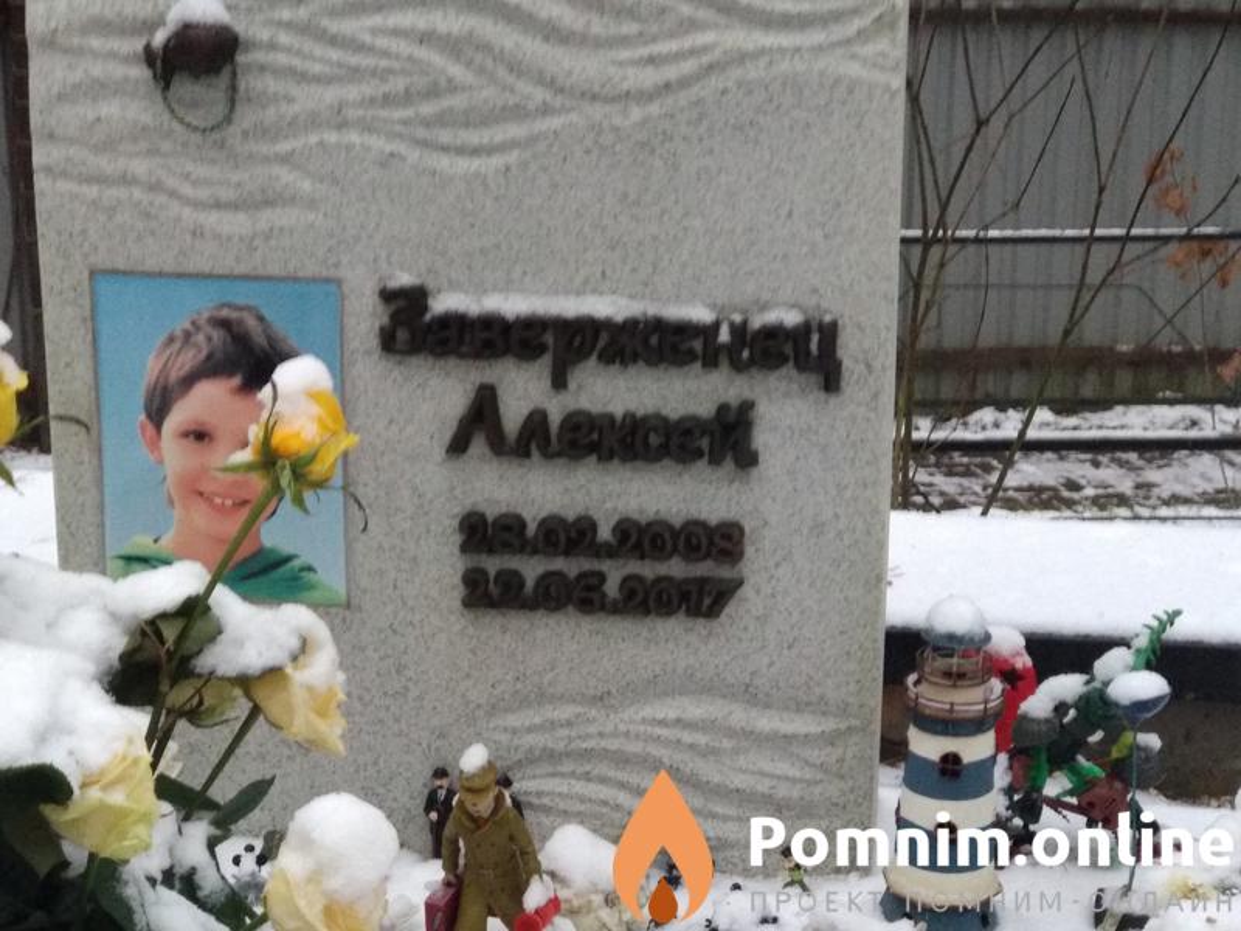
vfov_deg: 28.0
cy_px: 466
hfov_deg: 36.8
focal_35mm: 52
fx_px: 1864
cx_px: 620
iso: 800
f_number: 2.6
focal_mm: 5.99
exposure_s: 1/30
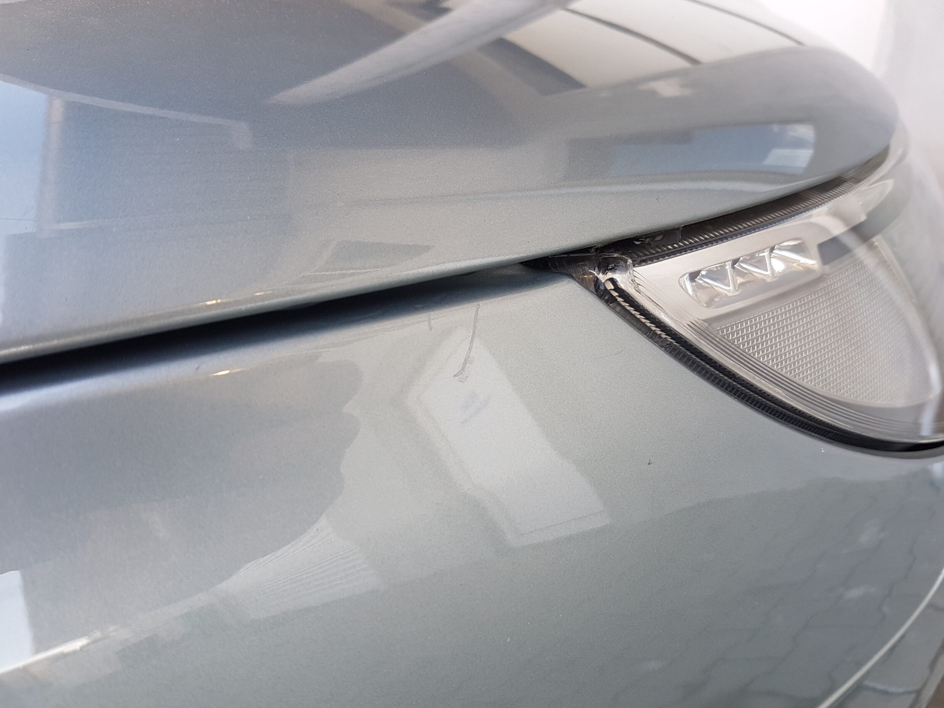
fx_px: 736
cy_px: 358
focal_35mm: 27
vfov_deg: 51.4
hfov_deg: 65.3
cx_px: 477
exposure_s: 1/133
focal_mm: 4.2
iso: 40
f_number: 1.7
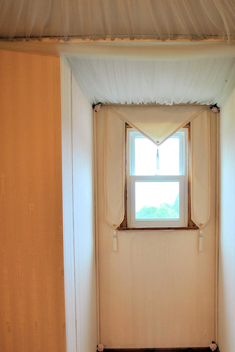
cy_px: 263
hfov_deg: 32.4
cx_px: 162
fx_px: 400
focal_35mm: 41
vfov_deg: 45.8
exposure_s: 1/50
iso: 200
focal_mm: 18
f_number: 3.5
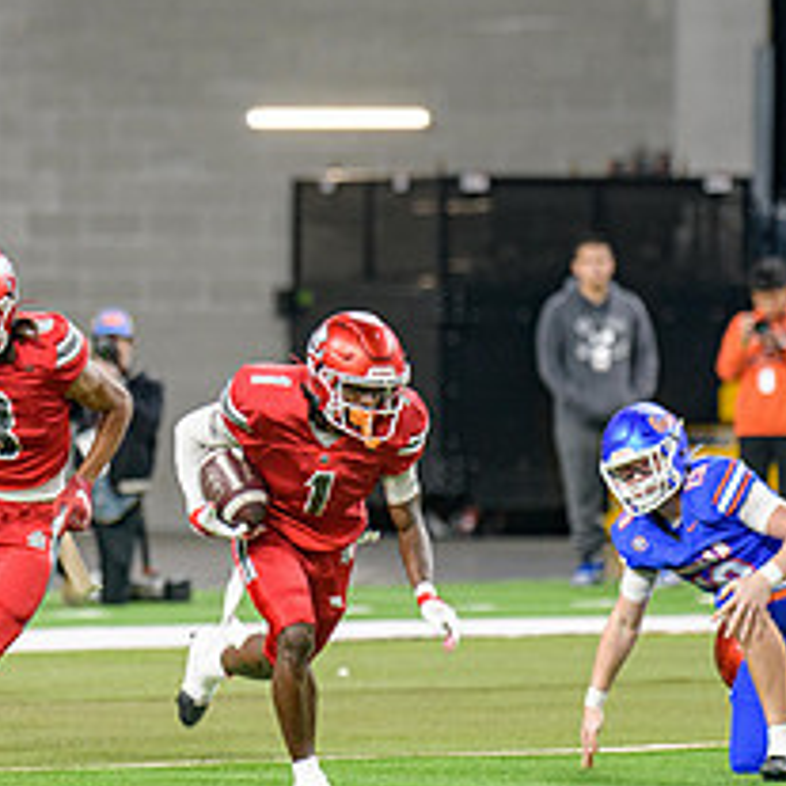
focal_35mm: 525
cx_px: 152
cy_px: 408
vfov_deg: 3.3
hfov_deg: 3.3
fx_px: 13487
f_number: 2.8
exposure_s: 1/400
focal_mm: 220
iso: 1000
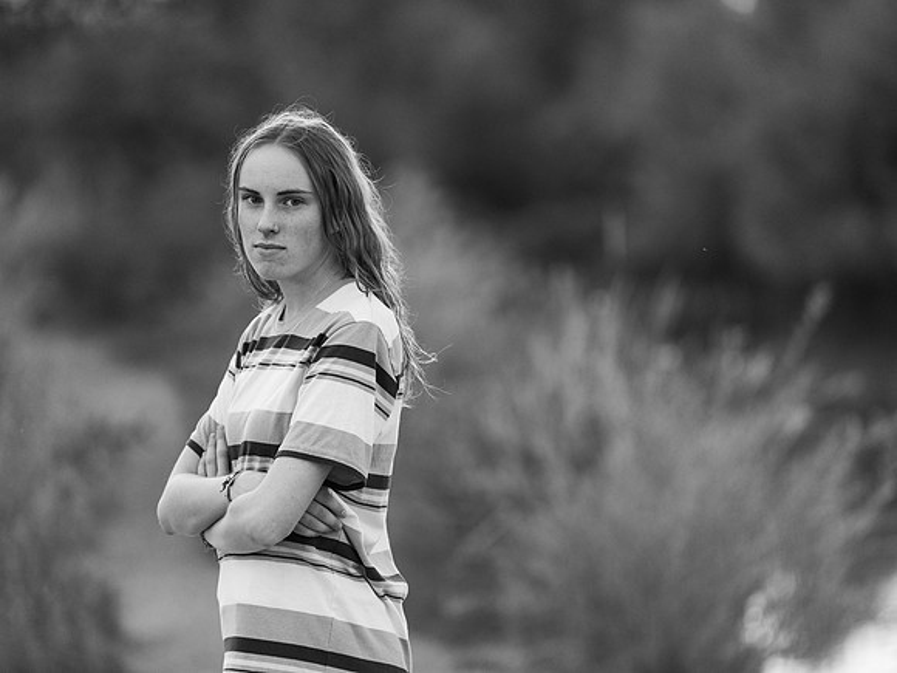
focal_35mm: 216
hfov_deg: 9.1
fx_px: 5609
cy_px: 336
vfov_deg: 6.9
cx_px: 448
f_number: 3.2
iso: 2500
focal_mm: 200
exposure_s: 1/160
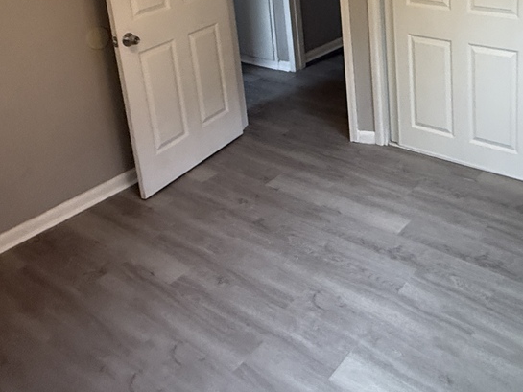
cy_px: -3
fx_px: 559
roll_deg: +2.6
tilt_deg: -13.4
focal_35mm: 37
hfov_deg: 47.3
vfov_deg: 35.0
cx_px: 422
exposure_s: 1/120
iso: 500
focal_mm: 2.22
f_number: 2.2
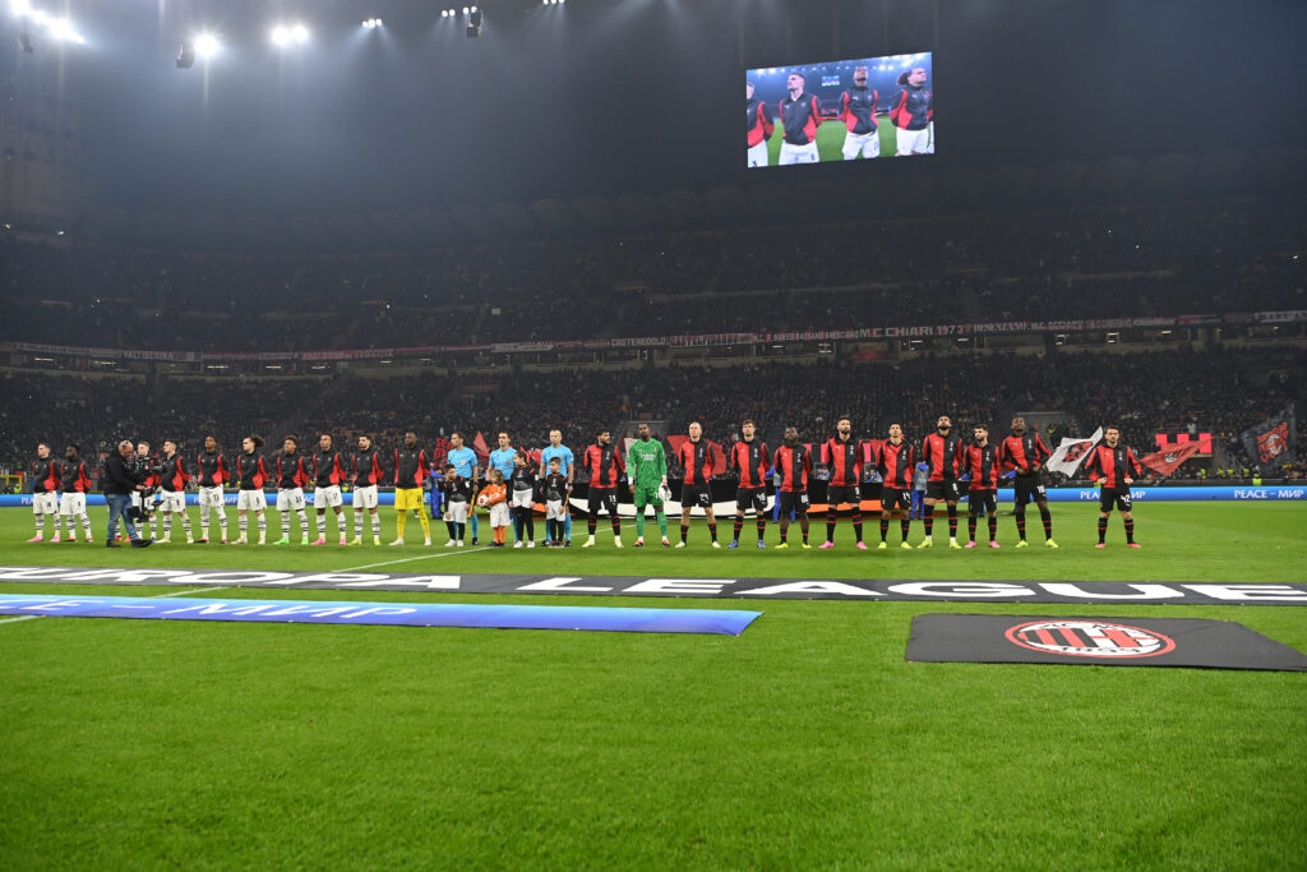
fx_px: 1089
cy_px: 436
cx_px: 654
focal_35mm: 30
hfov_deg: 61.9
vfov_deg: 43.6
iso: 2500
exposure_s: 1/1000
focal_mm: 30
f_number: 6.3
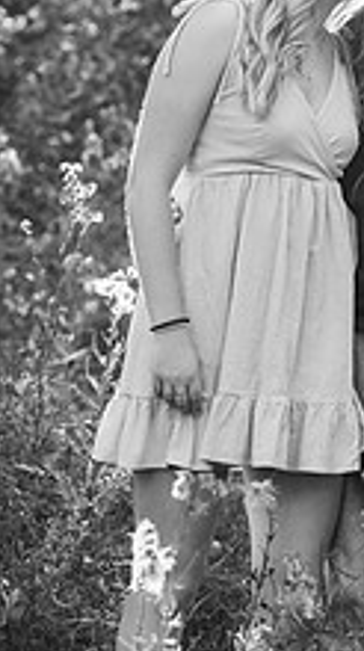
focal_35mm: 263
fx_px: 4534
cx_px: 613
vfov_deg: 8.2
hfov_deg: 4.6
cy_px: 155
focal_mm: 95
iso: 400
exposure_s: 1/160
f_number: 4.5
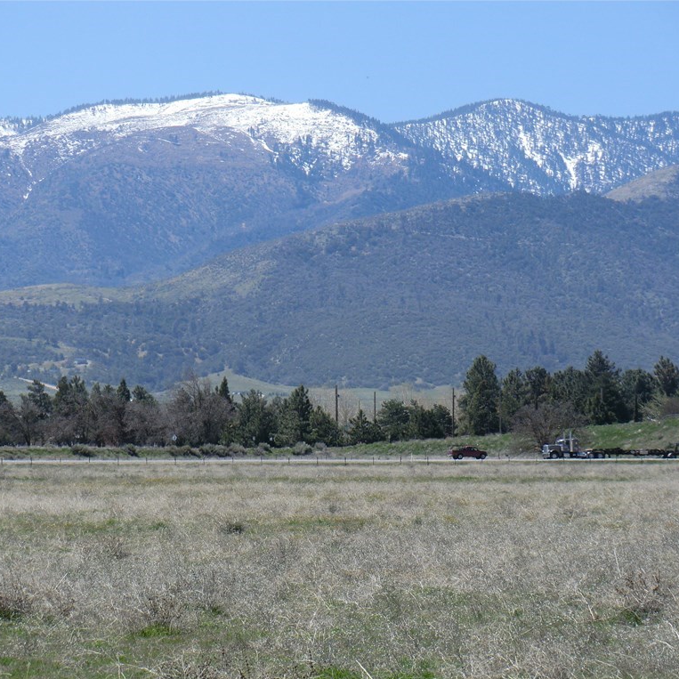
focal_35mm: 172
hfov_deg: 10.2
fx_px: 3817
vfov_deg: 10.2
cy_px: 341
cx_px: 317
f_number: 4.6
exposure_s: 1/500
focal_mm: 25.9
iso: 64
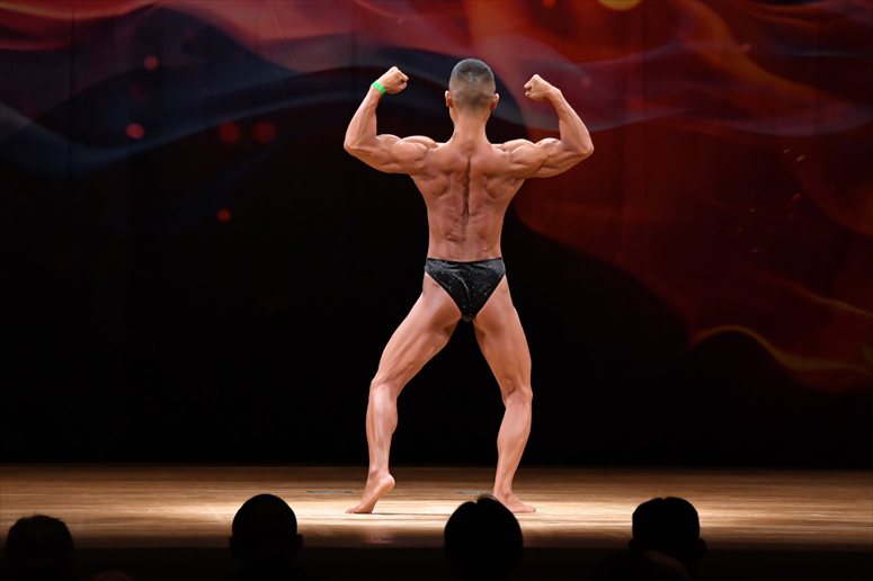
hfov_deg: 9.2
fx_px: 5454
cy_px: 290
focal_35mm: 225
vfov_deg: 6.1
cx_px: 436
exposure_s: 1/400
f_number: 5.6
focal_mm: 150
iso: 4000
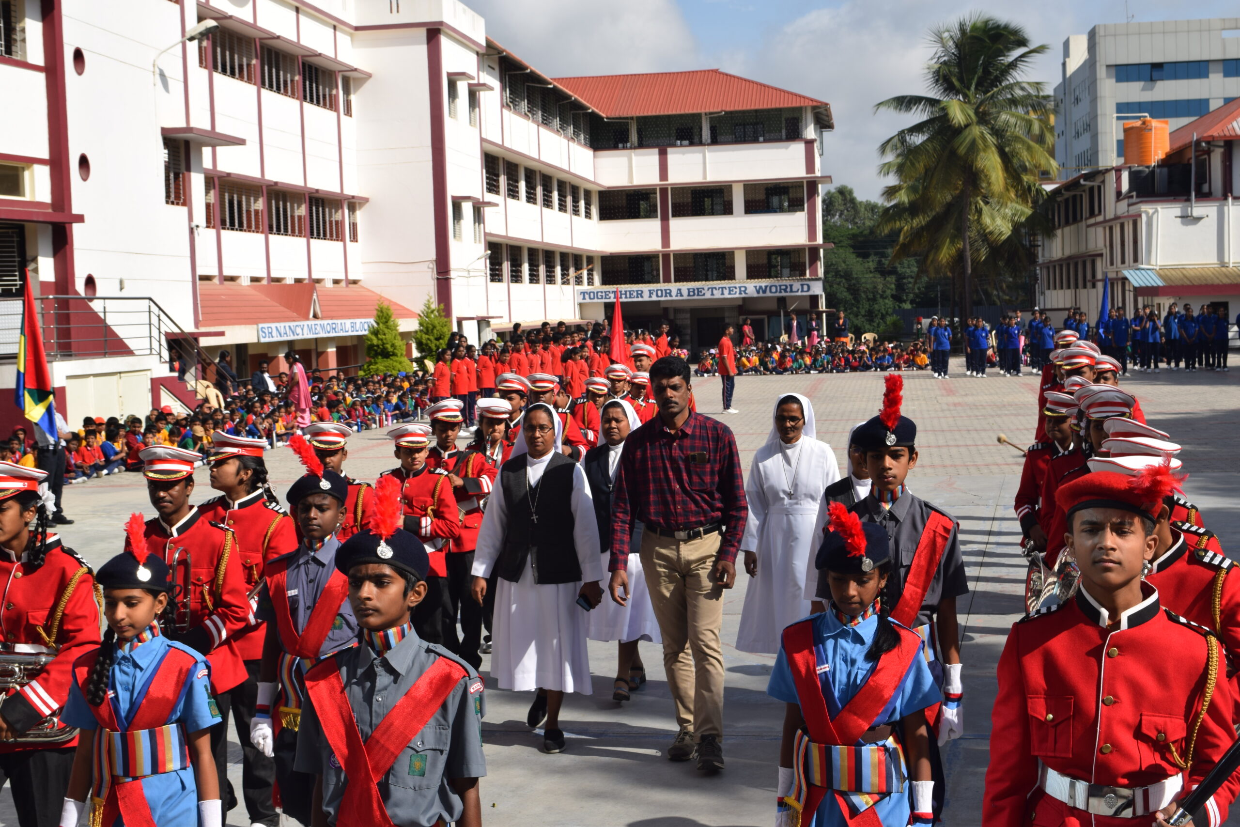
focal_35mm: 52
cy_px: 414
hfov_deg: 37.8
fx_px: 1808
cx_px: 620
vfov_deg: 25.8
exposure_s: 1/200
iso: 100
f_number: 13
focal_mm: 35
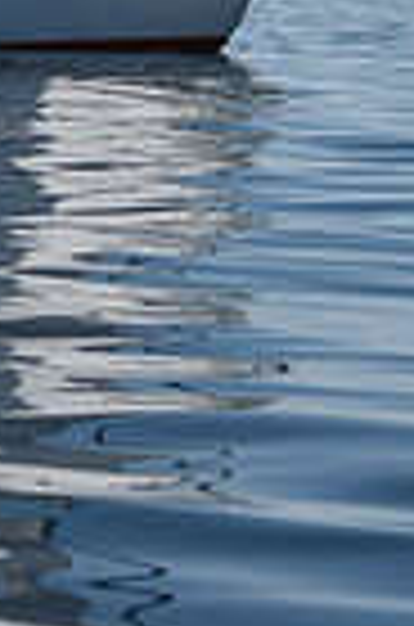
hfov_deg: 4.7
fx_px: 5079
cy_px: -113
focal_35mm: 293
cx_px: 259
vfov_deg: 7.0
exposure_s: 1/800
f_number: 8
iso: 250
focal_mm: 70
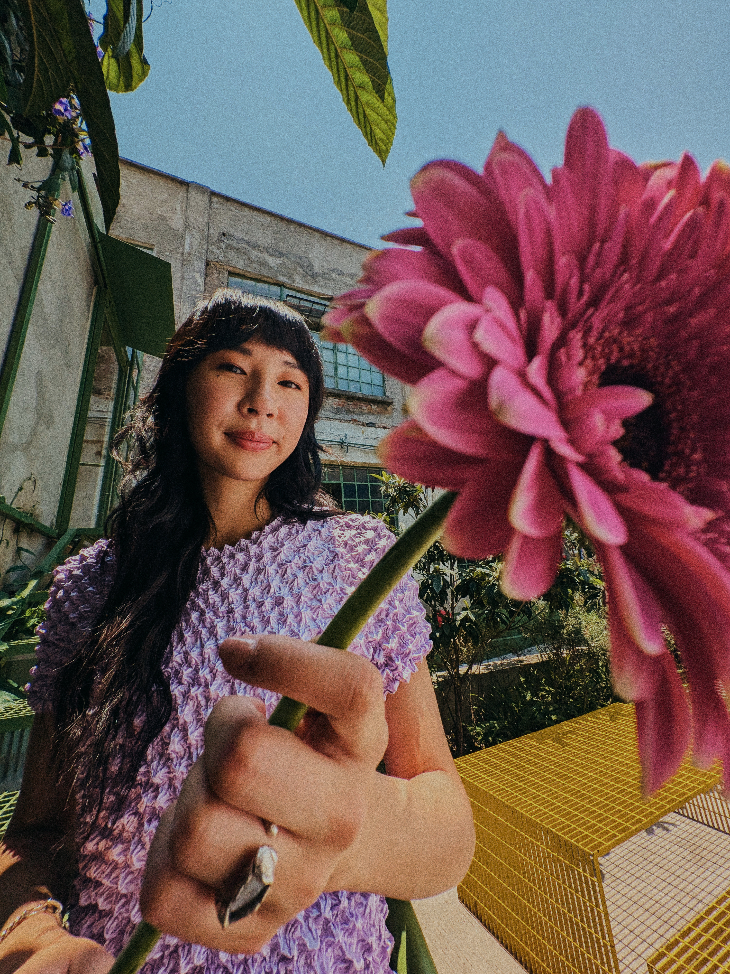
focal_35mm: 13
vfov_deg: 106.2
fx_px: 366
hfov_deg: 89.9
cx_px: 365
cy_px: 487
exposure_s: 1/1500
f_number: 2.2
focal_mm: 1.54
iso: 32
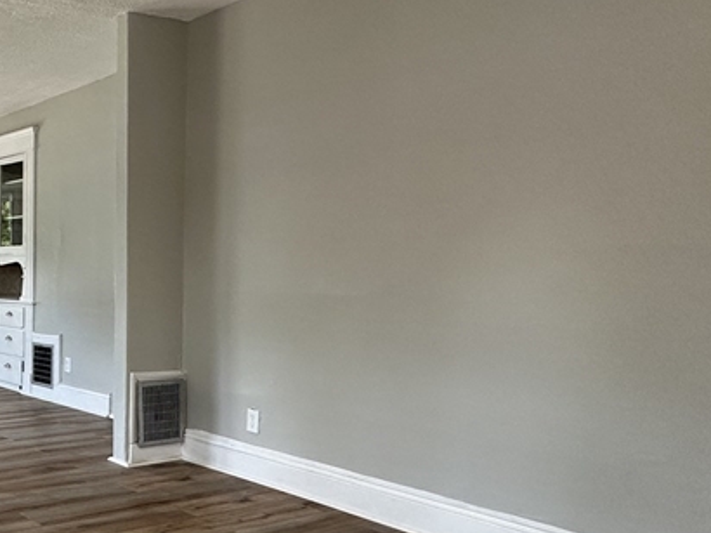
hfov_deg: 41.2
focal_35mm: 35
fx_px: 718
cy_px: 309
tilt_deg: -3.0
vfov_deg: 40.5
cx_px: -85
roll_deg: +0.3
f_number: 2.2
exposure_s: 1/99
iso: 125
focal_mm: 2.22
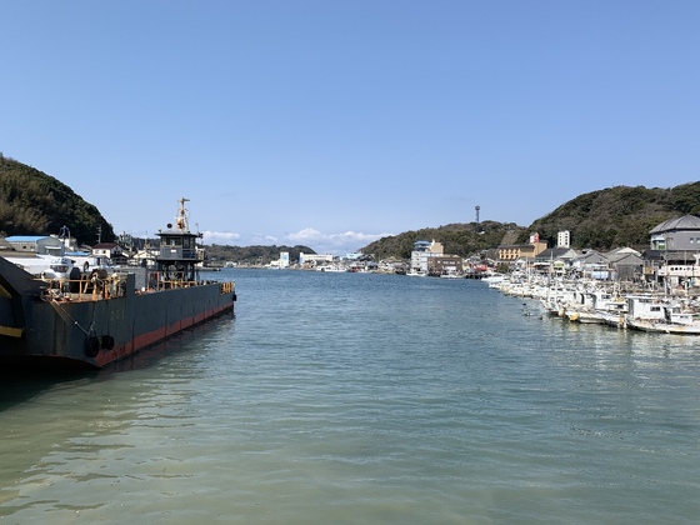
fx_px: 526
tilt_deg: +0.9
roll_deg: -1.5
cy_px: 262
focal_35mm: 26
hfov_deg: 67.3
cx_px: 350
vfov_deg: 53.1
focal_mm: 4.25
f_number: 1.8
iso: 25
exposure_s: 1/2611
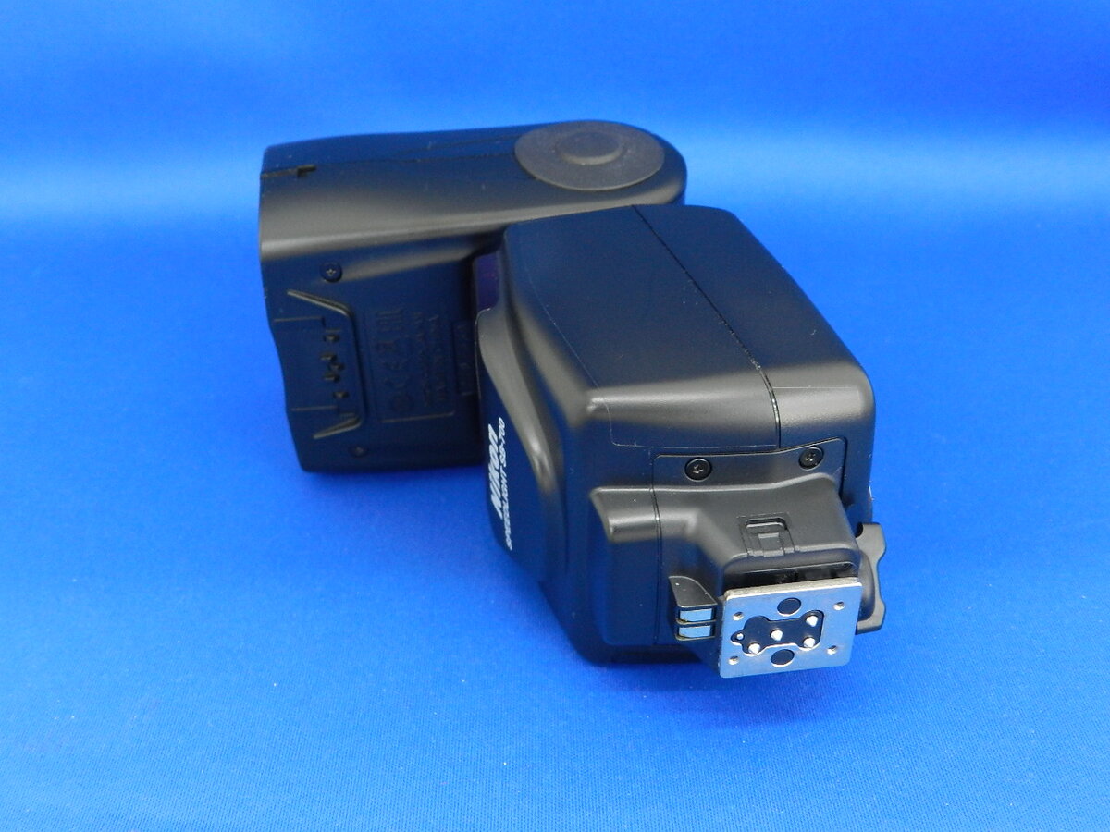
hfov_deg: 49.0
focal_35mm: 38
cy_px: 416
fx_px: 1219
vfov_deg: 37.7
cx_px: 555
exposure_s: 1/20
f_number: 4
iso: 400
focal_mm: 6.7
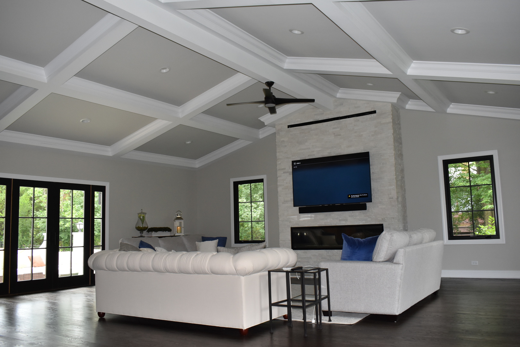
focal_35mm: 32
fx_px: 455
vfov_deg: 41.7
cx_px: 260
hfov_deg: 59.5
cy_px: 174
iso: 800
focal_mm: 21
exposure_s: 1/125
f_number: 5.6
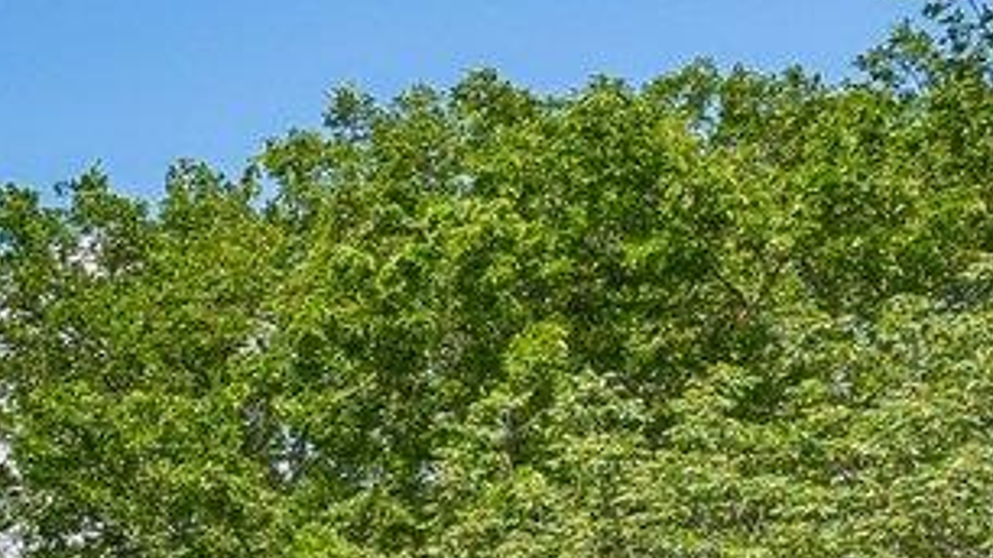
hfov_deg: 13.3
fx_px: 2764
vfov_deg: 10.9
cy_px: 968
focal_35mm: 105
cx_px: -1548
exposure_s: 1/400
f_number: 8
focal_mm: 15
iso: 100
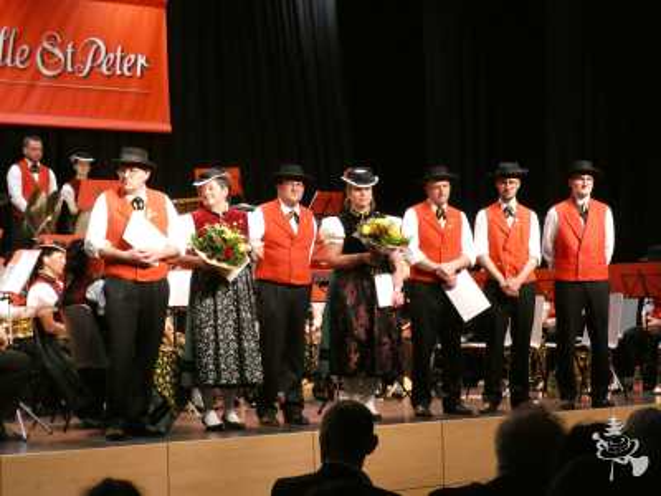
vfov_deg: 17.8
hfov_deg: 23.6
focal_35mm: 83
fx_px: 1585
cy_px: 248
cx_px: 330
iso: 1600
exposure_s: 1/80
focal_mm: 14.8
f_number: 4.5
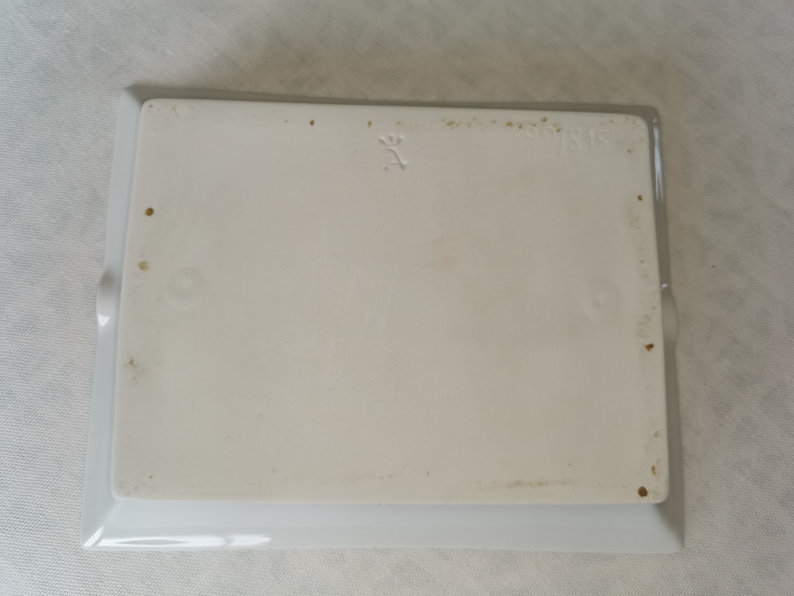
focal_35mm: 27
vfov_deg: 51.4
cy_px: 298
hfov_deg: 65.3
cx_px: 397
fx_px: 619
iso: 50
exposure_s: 1/394
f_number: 1.8
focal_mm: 5.58
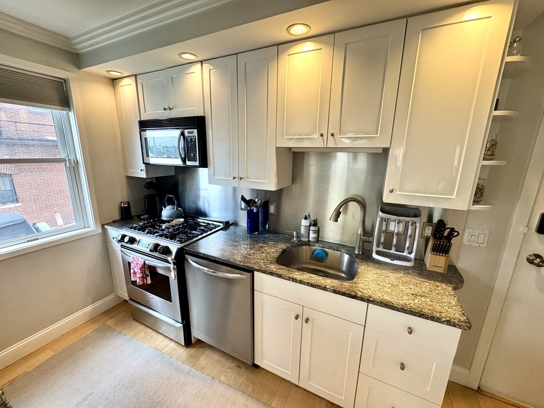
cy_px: 204
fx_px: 220
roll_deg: -1.5
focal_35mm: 14
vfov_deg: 85.7
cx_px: 272
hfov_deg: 102.1
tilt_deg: -13.2
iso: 250
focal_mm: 2.22
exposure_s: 1/120
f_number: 2.2
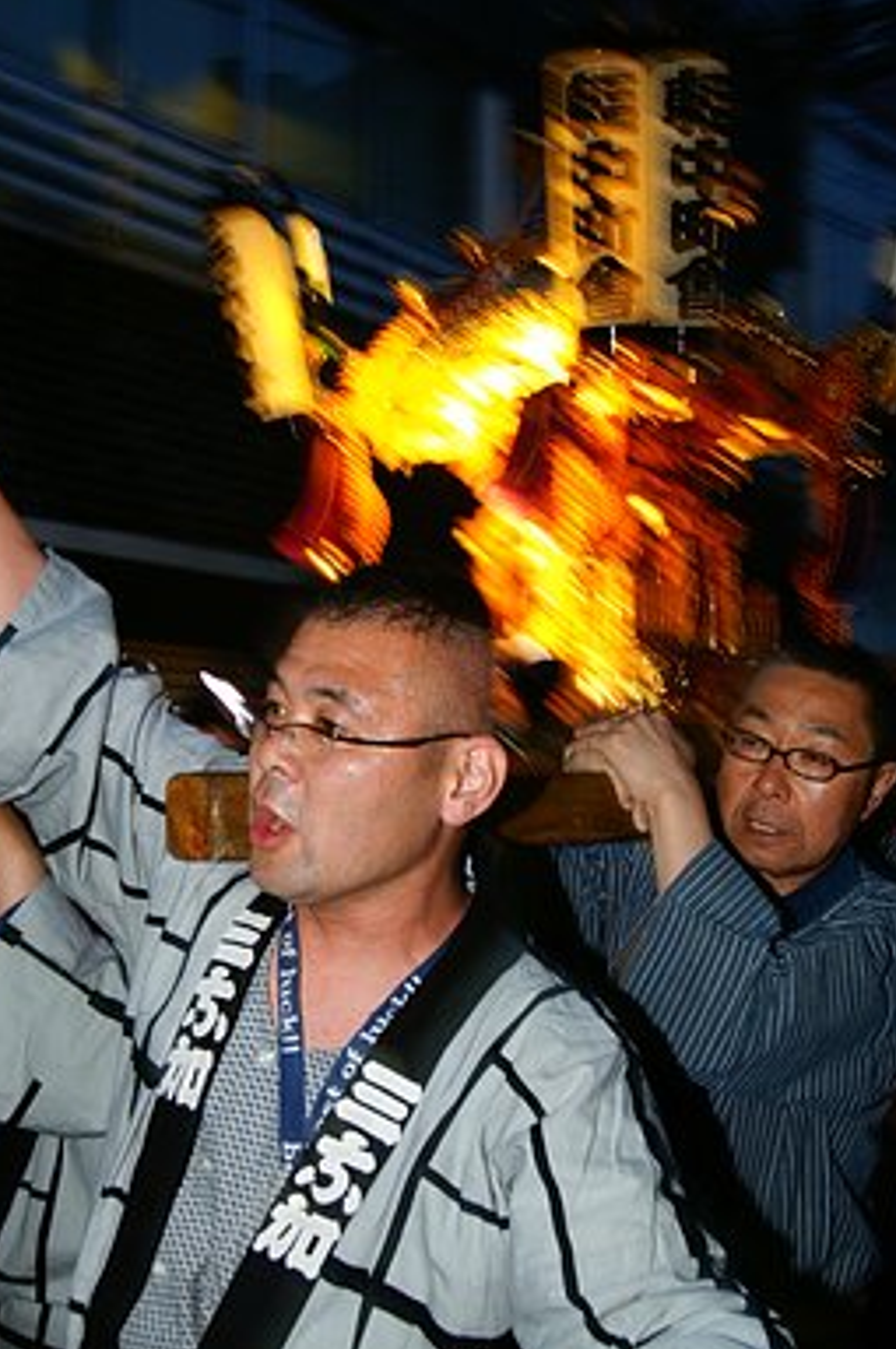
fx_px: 1497
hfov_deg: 33.3
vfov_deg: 48.3
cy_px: 780
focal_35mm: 40
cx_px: 383
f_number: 5.6
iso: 200
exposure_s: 1/10
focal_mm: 20
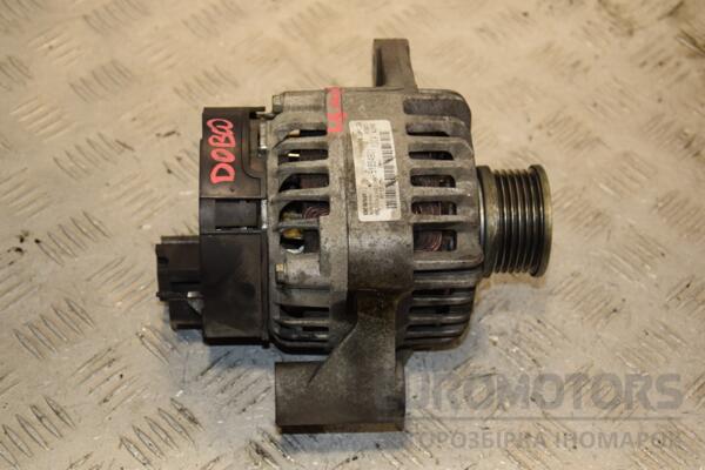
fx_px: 1322
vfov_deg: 20.2
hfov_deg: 29.9
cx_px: 352
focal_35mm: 68
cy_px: 235
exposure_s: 1/200
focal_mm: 45
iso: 800
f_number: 5.6
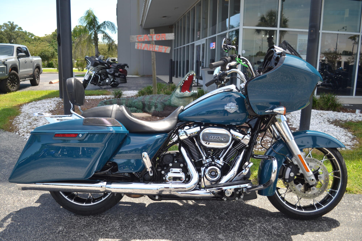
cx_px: 181
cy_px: 120
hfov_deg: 61.9
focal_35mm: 30
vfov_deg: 43.6
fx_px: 302
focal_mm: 20
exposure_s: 1/250
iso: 100
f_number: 3.8
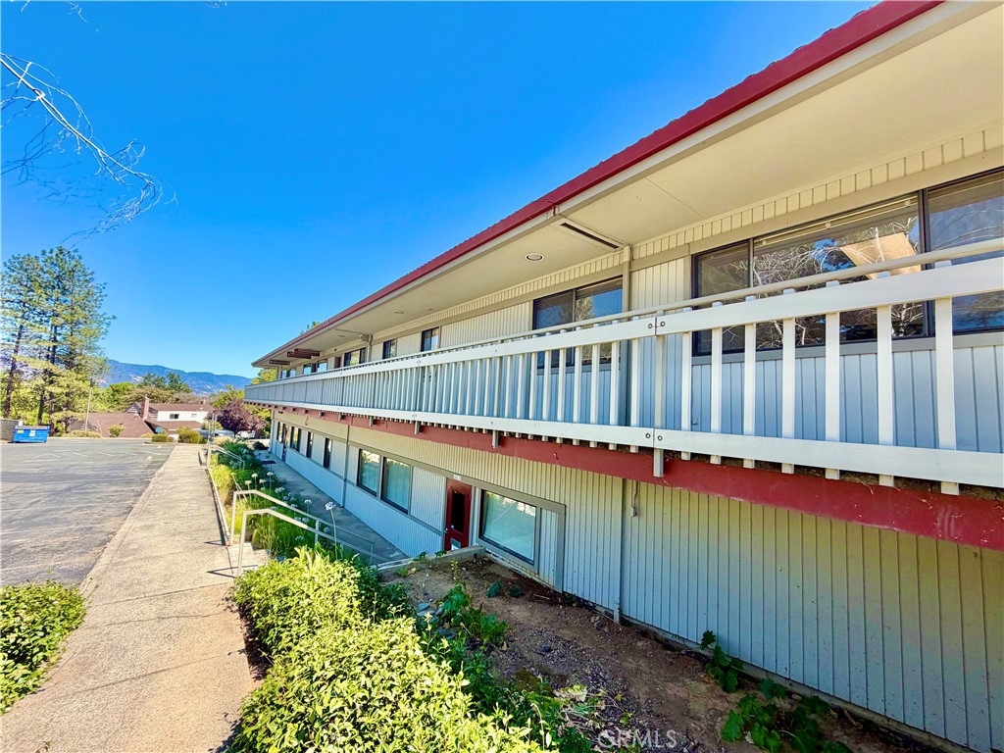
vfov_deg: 85.7
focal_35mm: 14
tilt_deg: +5.5
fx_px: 406
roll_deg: -2.8
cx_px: 502
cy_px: 376
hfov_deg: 102.1
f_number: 2.2
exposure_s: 1/664
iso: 40
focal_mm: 2.22
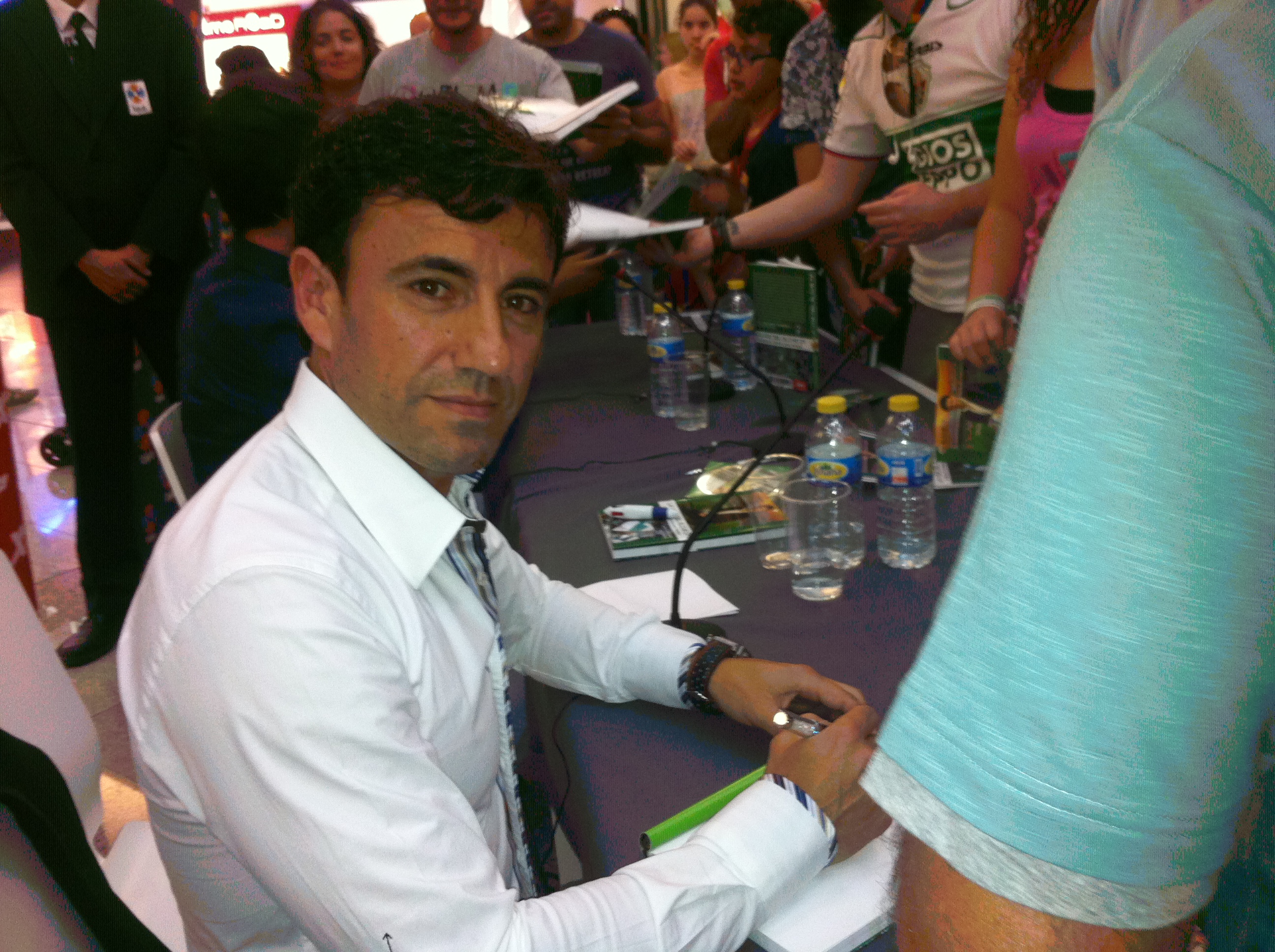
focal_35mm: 35
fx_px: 1287
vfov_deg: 40.6
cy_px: 476
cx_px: 638
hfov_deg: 52.7
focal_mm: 3.85
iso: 125
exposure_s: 1/15
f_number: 2.8
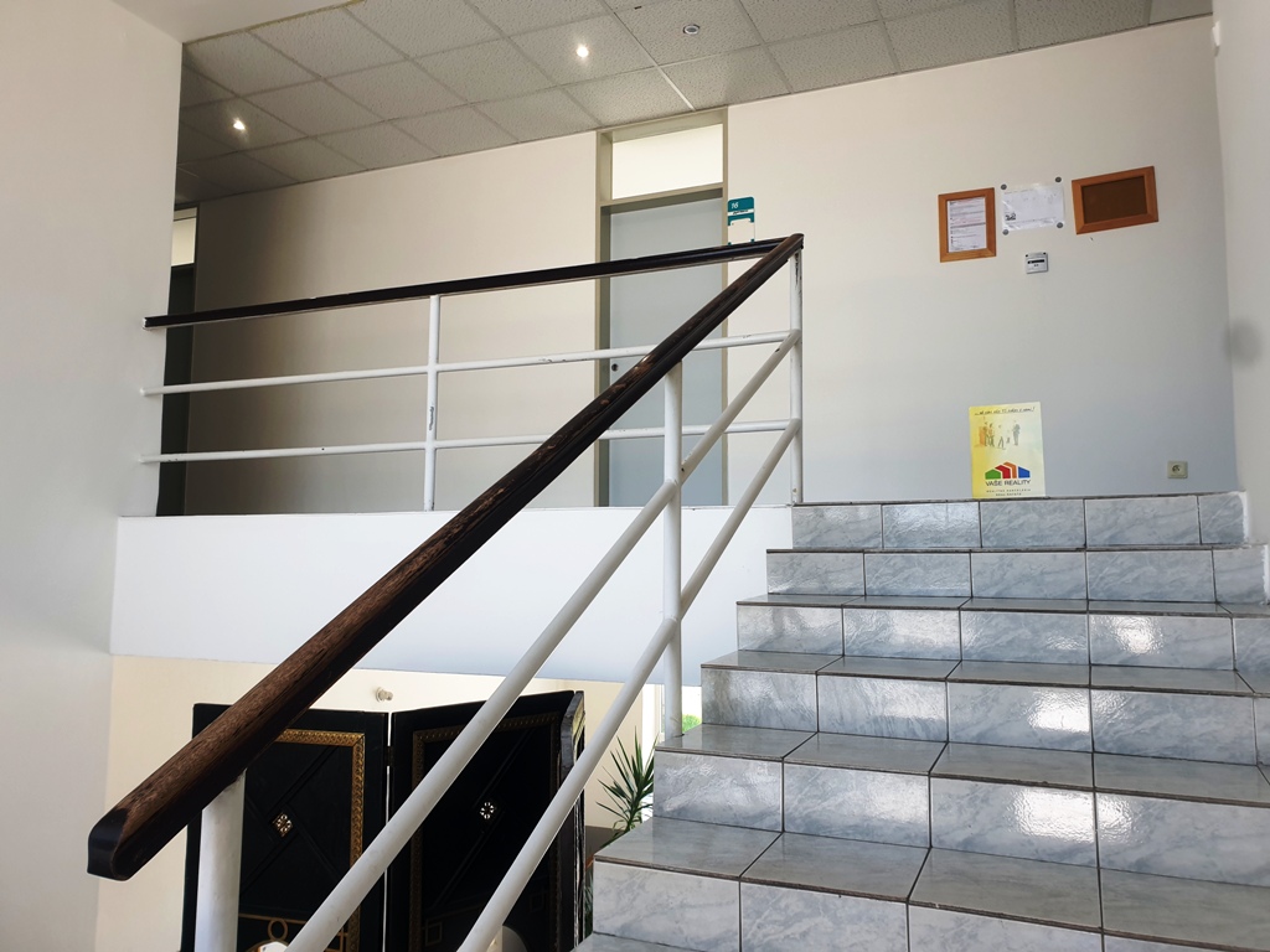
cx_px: 635
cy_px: 476
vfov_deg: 53.1
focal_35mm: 26
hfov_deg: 67.3
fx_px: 954
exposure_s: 1/100
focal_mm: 4.3
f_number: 2.4
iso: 80
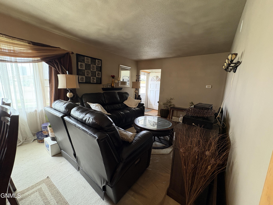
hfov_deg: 102.1
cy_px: 102
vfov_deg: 85.7
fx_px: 110
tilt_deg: -9.7
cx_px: 136
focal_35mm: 14
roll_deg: -2.1
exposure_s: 1/60
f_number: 2.2
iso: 320
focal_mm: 2.22
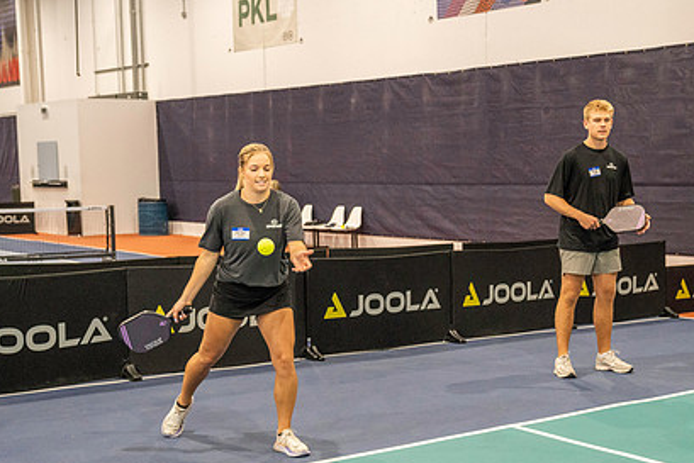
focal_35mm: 61
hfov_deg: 32.7
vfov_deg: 22.2
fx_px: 1176
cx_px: 431
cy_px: 287
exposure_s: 1/250
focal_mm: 43
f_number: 4.5
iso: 5000
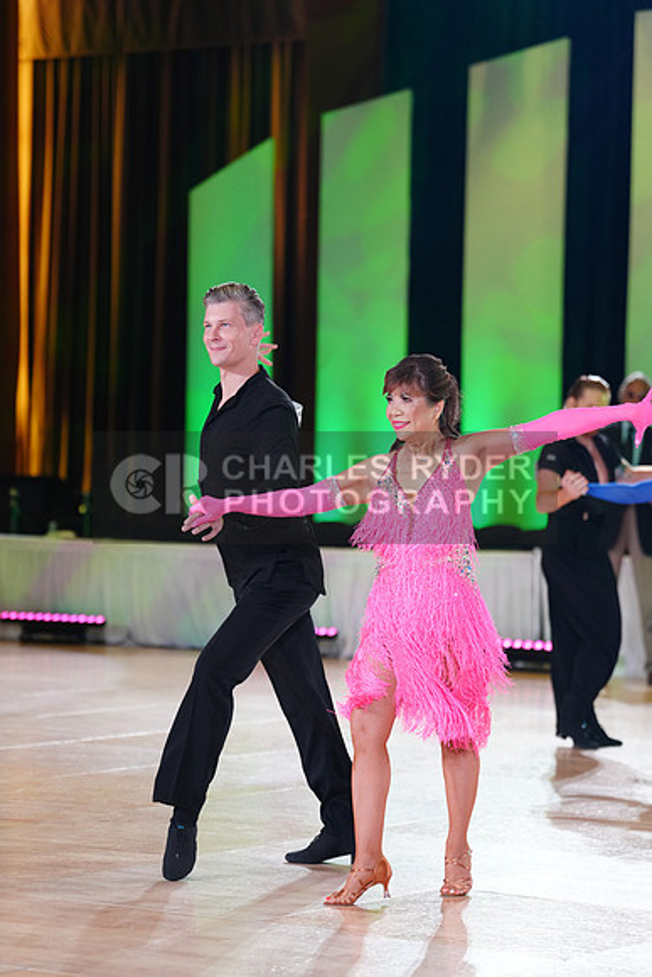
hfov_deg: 12.1
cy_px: 488
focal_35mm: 113
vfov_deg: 18.1
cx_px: 326
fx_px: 3068
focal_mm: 113
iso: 2000
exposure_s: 1/400
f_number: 2.8
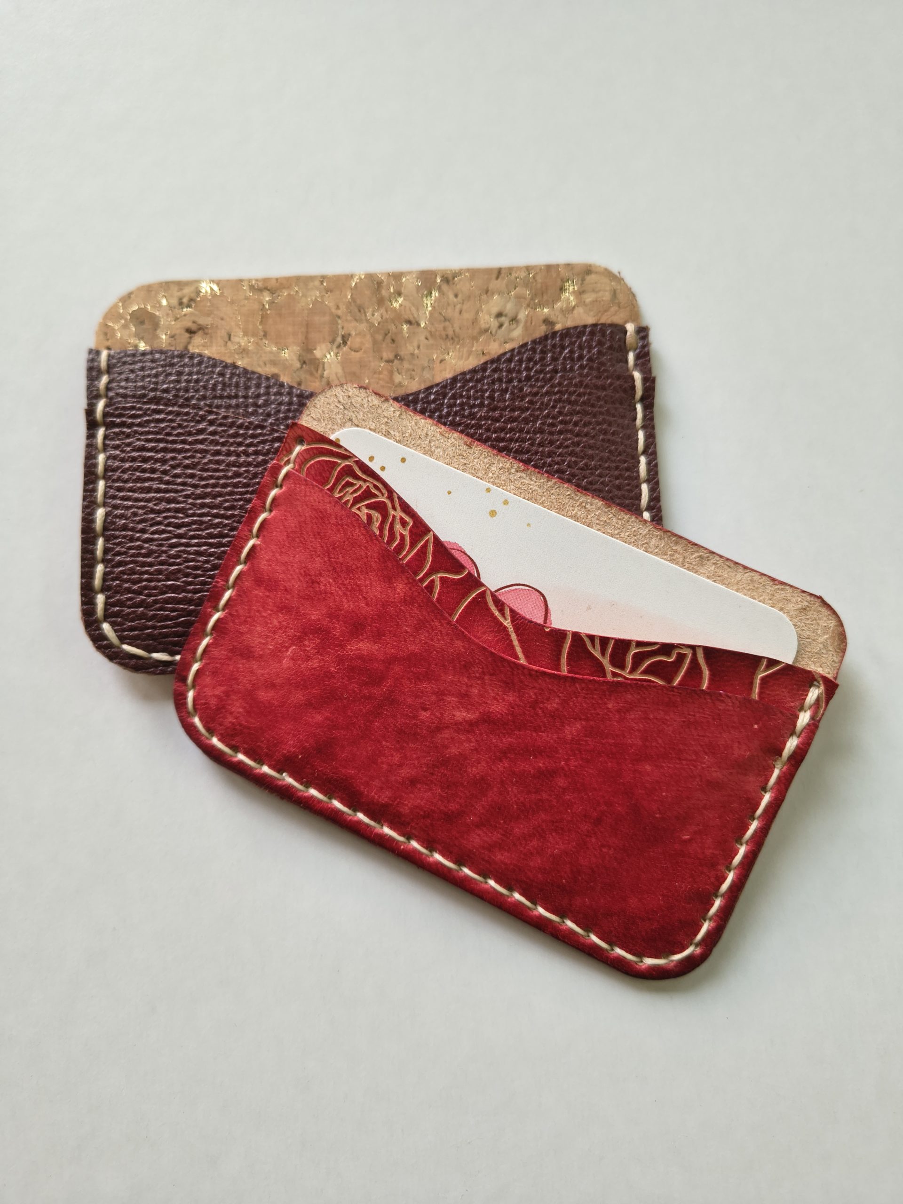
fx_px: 835
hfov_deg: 56.8
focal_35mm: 24
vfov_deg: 71.6
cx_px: 452
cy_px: 602
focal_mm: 5.56
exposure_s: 1/100
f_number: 1.8
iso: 715
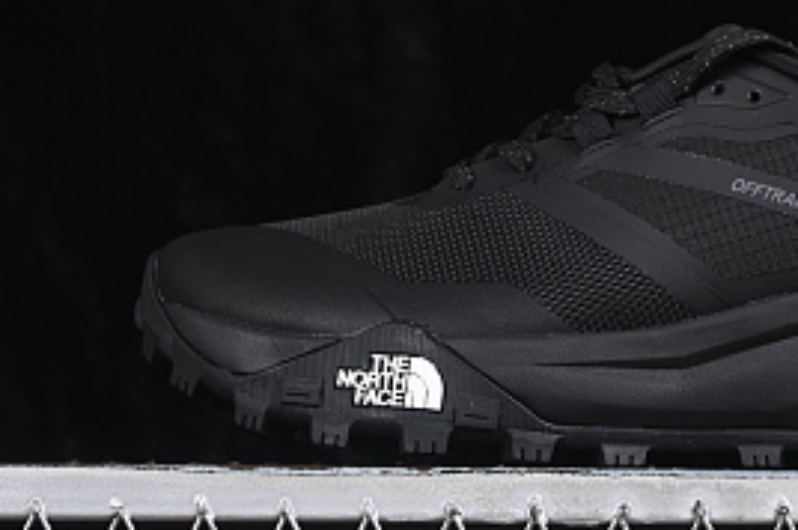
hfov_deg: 14.6
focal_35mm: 140
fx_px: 3100
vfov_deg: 9.8
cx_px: 658
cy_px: 159
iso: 160
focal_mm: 50
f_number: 6.3
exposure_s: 1/60
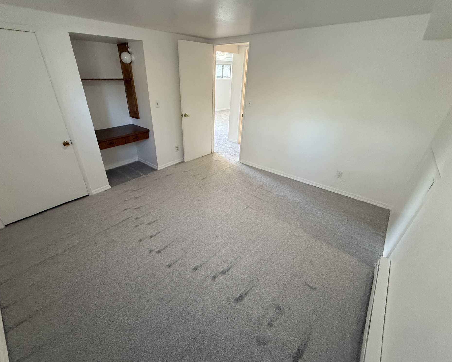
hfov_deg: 96.6
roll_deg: -0.5
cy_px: 185
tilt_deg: -29.2
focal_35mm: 15
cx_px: 210
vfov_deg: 84.0
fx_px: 201
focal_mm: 2.22
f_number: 2.2
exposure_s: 1/60
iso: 500
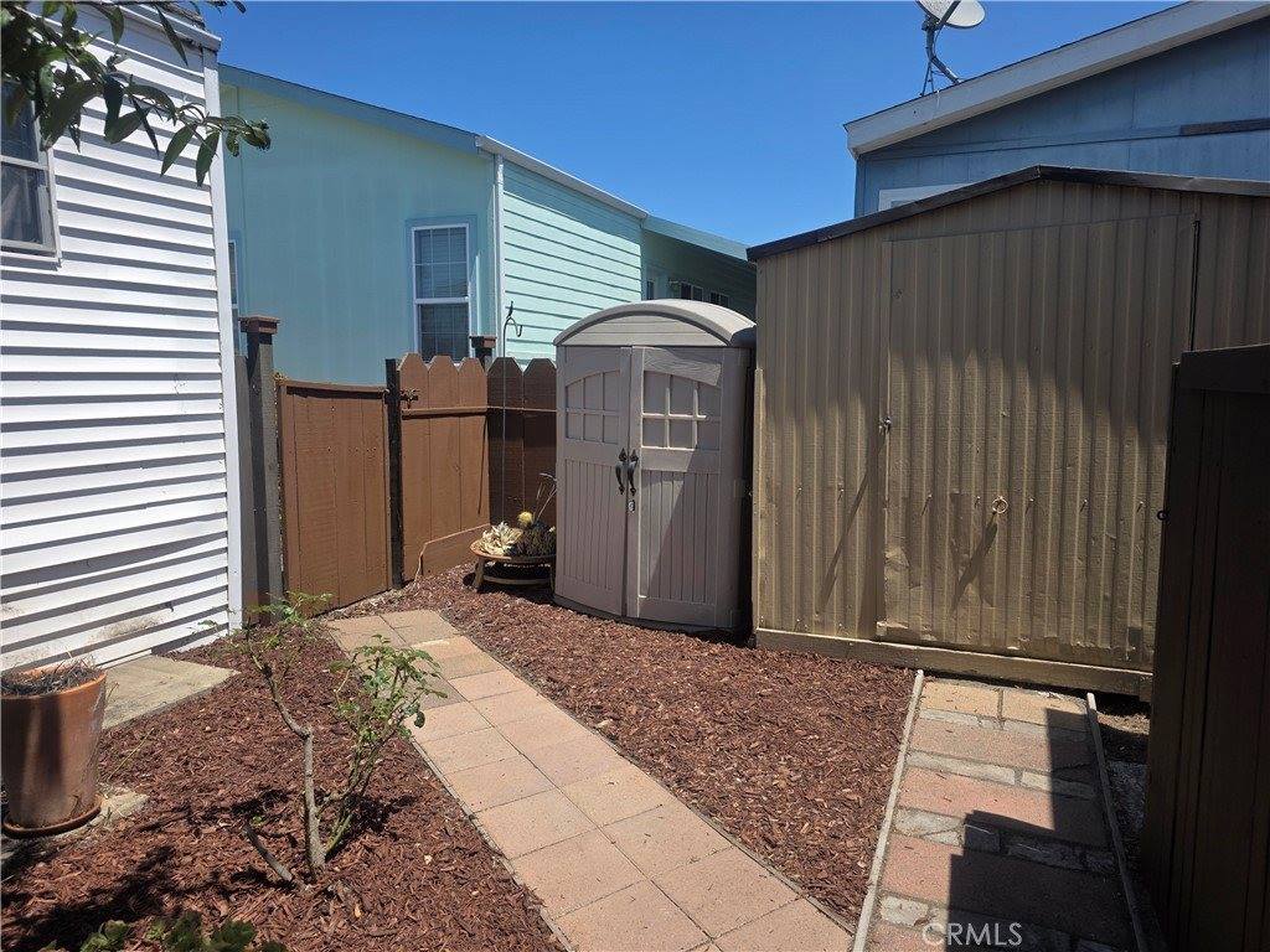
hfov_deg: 73.9
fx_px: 844
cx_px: 635
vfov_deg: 58.9
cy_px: 476
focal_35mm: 23
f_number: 1.7
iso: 80
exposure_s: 1/4766
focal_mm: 6.3
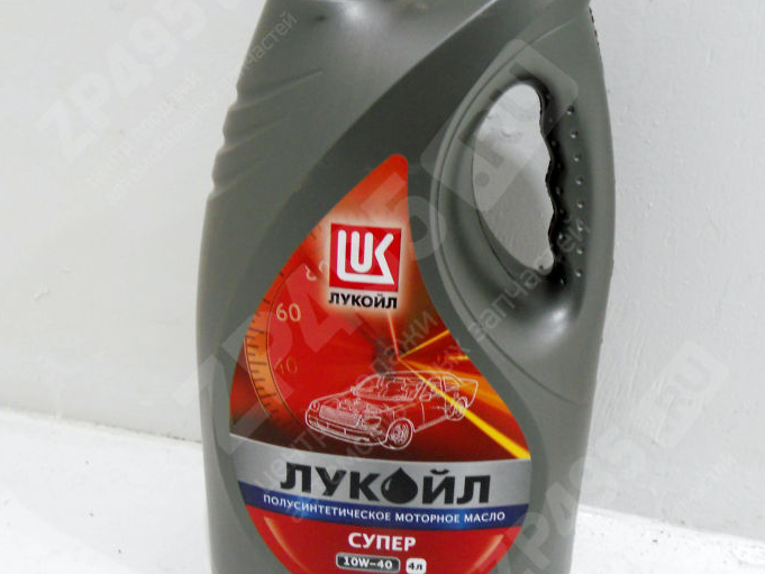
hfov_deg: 40.4
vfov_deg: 30.9
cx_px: 385
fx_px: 1039
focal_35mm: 47
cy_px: 273
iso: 250
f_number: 3.5
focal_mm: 5.8
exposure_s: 1/30
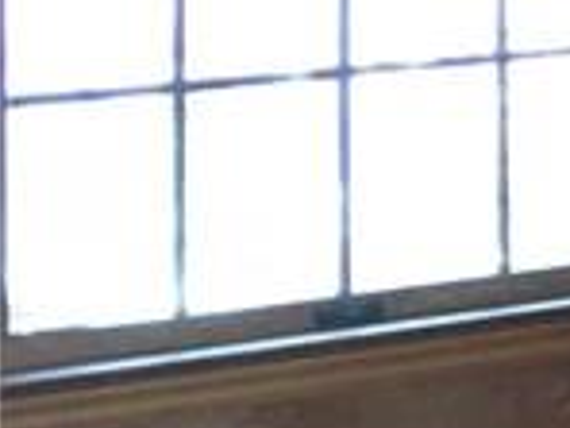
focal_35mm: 201
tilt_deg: +3.9
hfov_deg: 7.8
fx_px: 3310
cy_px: -436
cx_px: 1968
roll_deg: +1.3
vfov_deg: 7.1
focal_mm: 4.15
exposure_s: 1/10
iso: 80
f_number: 2.2
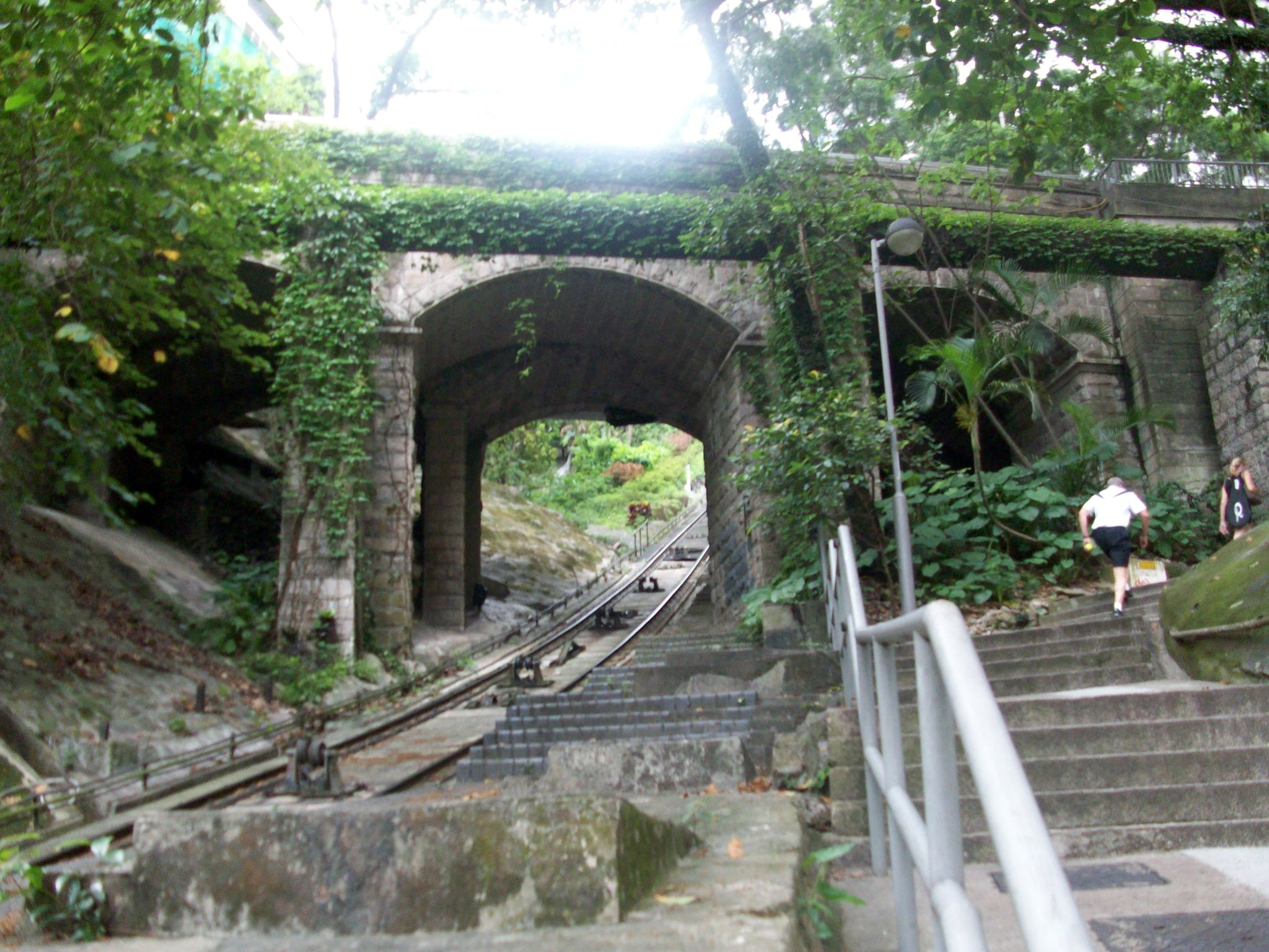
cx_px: 634
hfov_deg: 54.0
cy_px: 476
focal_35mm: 34
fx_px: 1246
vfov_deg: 41.8
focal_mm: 5.7
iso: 160
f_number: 2.8
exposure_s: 1/53.2
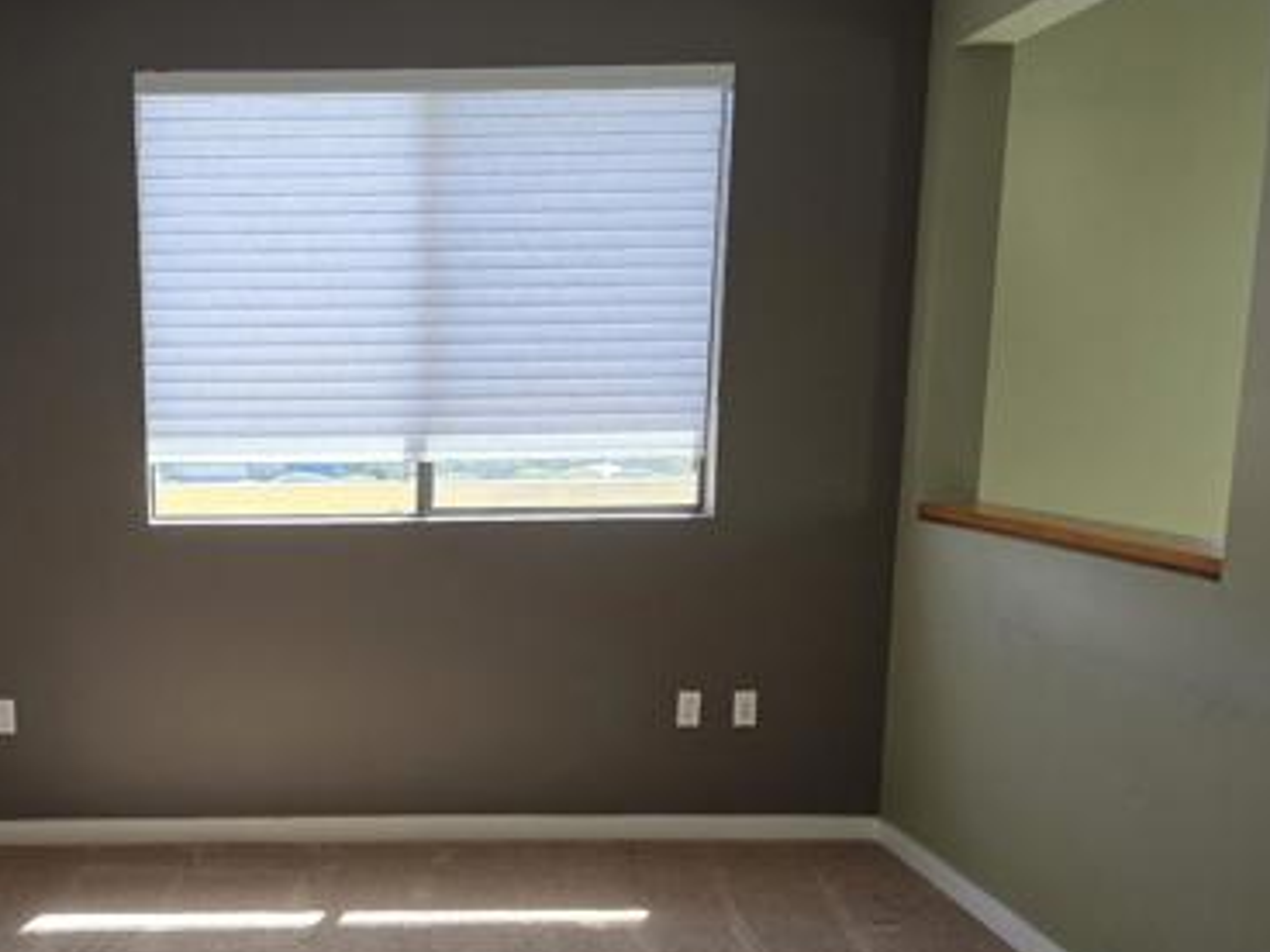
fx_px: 1468
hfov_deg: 45.5
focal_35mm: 40
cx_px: 349
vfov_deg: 35.4
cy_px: 673
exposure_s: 1/120
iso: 250
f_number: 1.7
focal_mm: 6.3
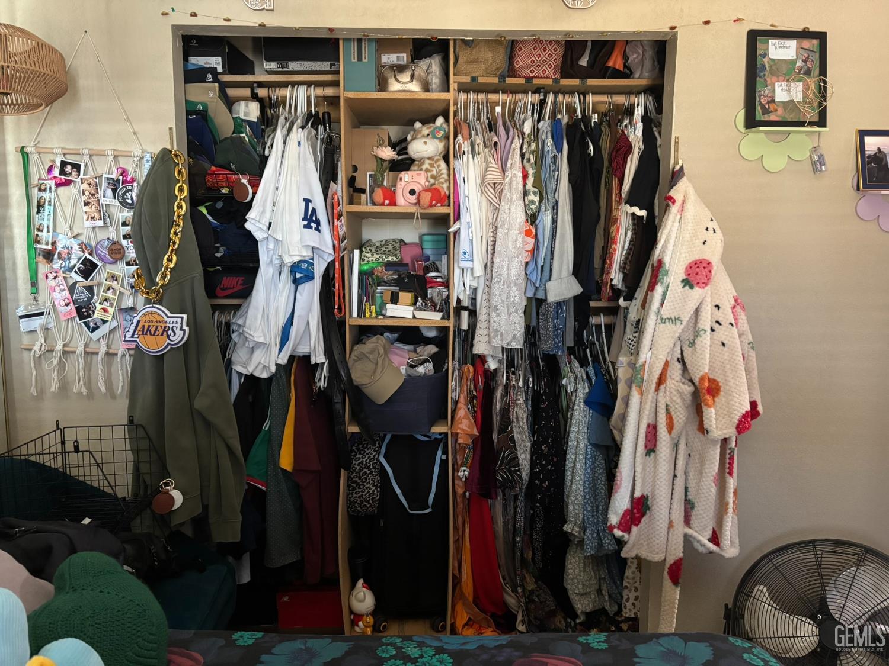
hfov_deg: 67.3
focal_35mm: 26
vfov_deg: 53.1
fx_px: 668
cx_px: 444
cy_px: 333
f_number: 1.6
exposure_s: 1/30
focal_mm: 5.96
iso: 640
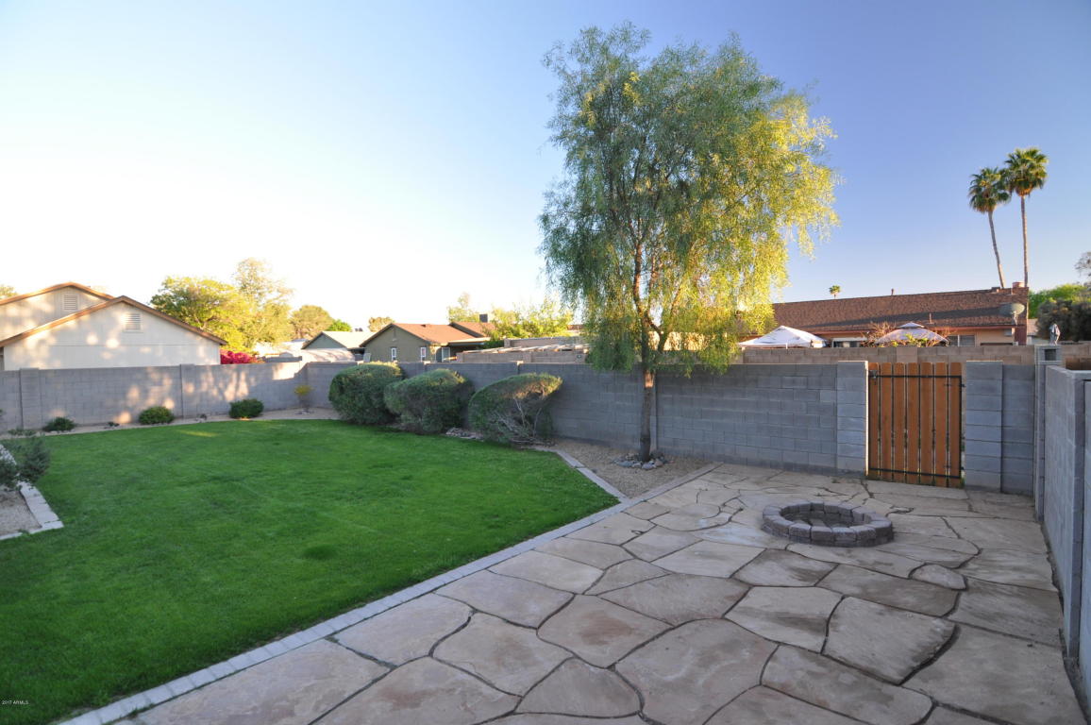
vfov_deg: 71.9
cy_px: 362
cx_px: 546
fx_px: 499
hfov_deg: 95.0
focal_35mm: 16
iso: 400
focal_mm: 11
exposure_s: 1/80
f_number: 4.5
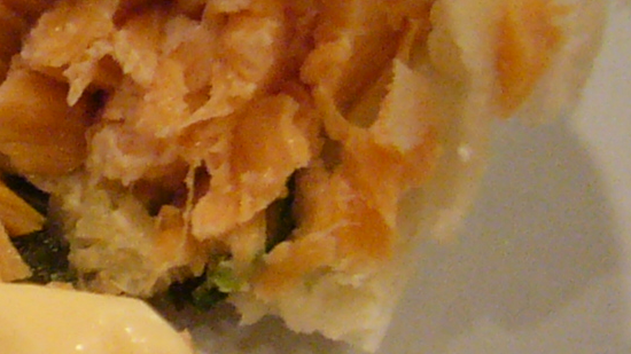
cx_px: -289
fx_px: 2375
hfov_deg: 14.2
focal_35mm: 142
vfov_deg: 8.5
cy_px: 226
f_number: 2.8
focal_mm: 5.8
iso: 400
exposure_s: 1/60
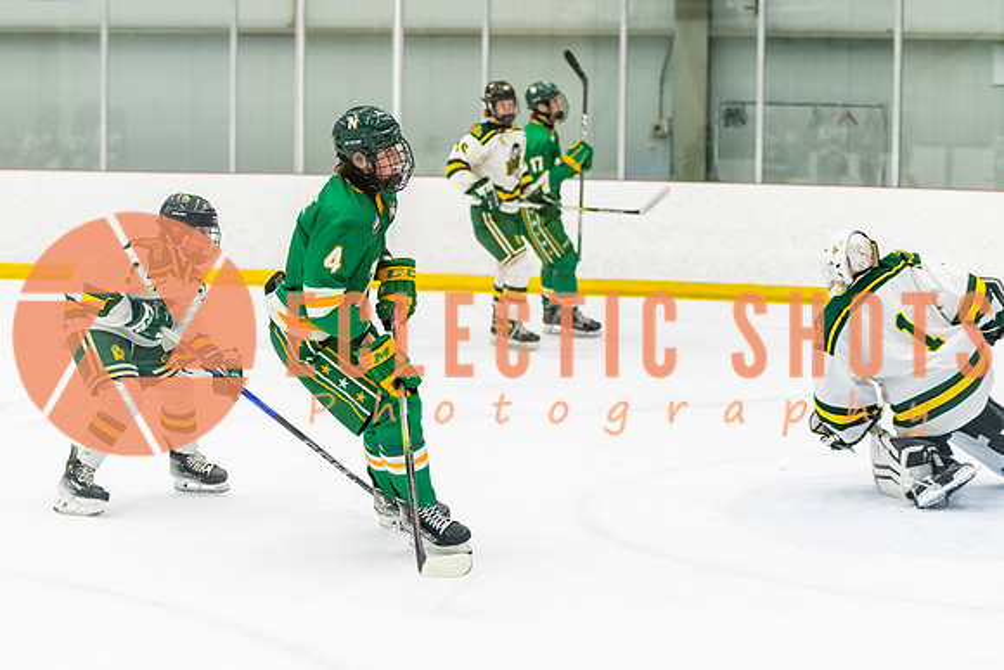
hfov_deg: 19.7
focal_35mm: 104
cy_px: 353
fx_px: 2893
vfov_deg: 13.2
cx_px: 391
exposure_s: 1/800
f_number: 2.8
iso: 3200
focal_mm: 80
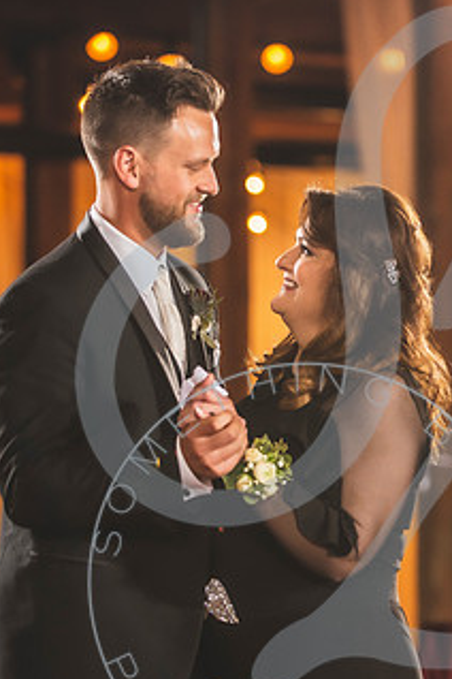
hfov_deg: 6.3
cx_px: 414
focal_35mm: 216
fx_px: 4068
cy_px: 402
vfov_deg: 9.5
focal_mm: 116
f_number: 2.8
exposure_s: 1/160
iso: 800
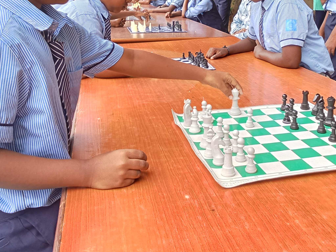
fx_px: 417
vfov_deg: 32.7
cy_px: 53
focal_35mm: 43
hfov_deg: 43.5
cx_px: 210
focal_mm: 2.79
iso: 100
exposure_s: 1/155
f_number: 2
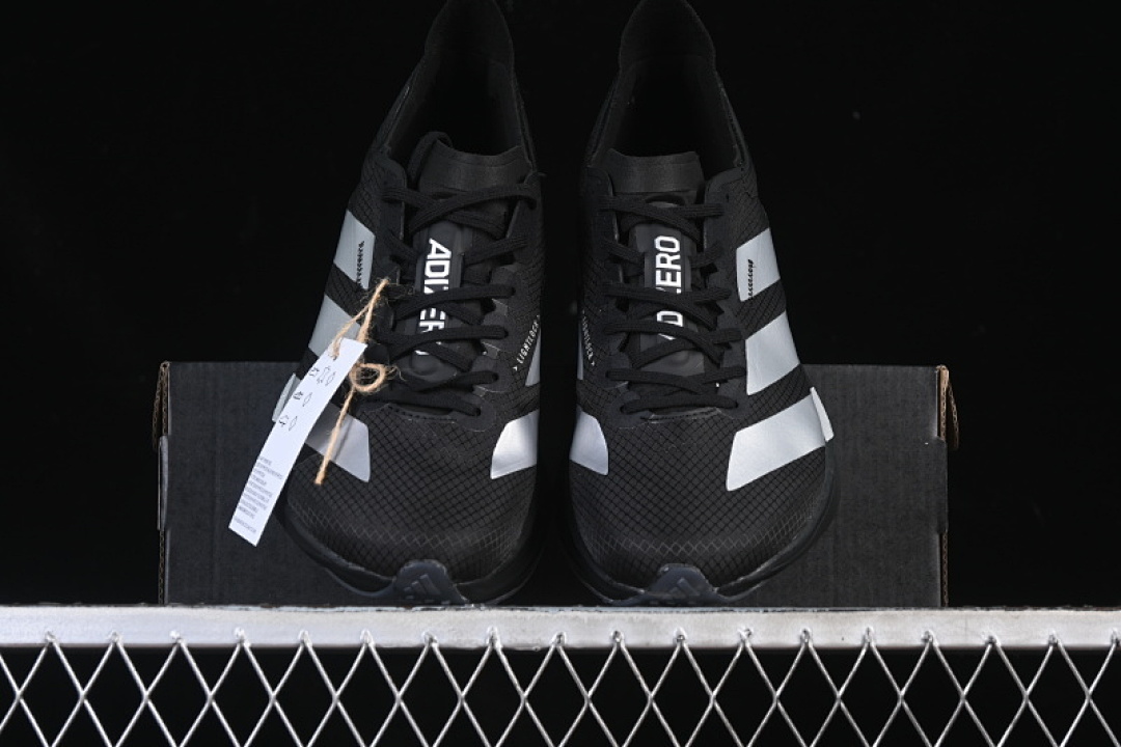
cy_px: 374
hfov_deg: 27.0
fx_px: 2335
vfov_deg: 18.2
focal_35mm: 75
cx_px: 560
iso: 160
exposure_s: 1/50
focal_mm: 50
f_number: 6.3
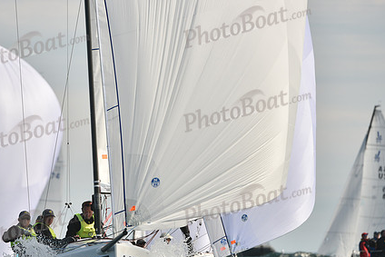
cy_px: 168
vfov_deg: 2.5
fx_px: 5852
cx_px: 137
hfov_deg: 3.8
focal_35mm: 547
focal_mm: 400
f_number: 5.6
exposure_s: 1/1600
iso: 250
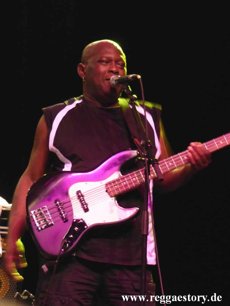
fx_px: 1258
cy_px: 153
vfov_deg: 13.9
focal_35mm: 142
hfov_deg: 10.4
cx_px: 115
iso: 800
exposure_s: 1/5
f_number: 2.8
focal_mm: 25.6
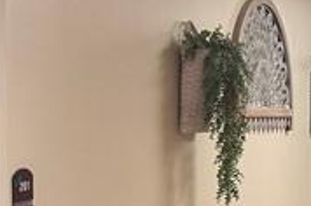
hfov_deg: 12.9
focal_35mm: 144
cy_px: 129
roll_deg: -0.1
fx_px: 1242
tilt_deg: -1.7
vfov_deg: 9.5
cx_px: 566
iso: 160
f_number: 1.78
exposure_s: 1/120
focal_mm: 6.76
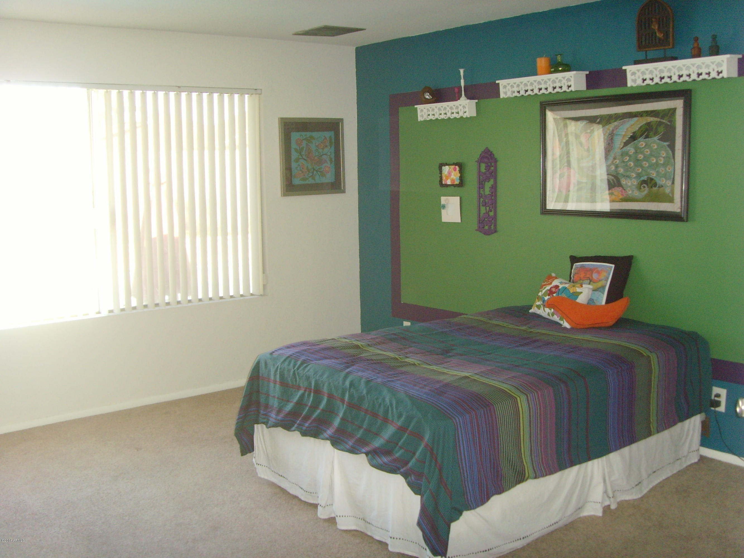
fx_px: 838
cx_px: 372
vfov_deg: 36.8
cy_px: 279
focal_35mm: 39
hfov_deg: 47.9
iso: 200
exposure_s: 1/45
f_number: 3.5
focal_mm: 6.6
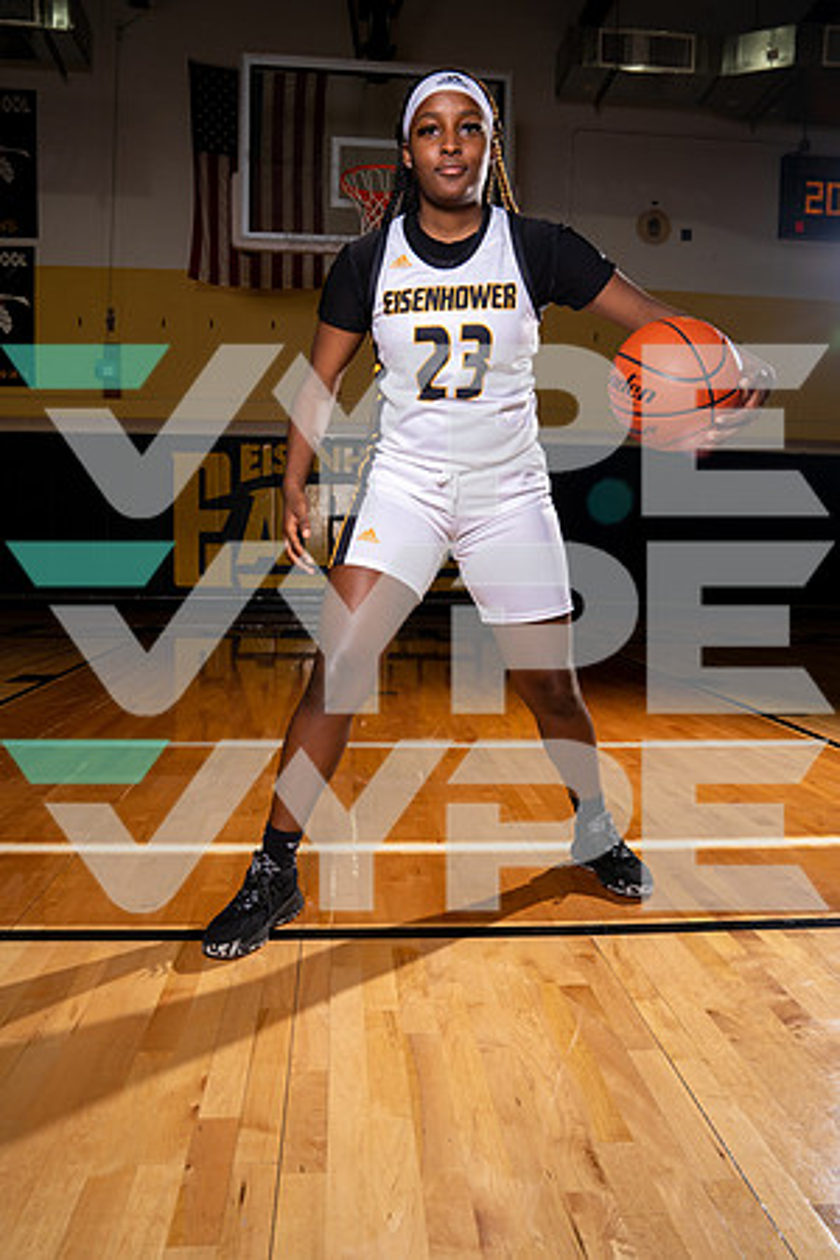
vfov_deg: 69.4
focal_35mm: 26
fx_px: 910
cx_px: 420
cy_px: 630
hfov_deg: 49.6
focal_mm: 26
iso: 320
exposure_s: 1/400
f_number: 6.3
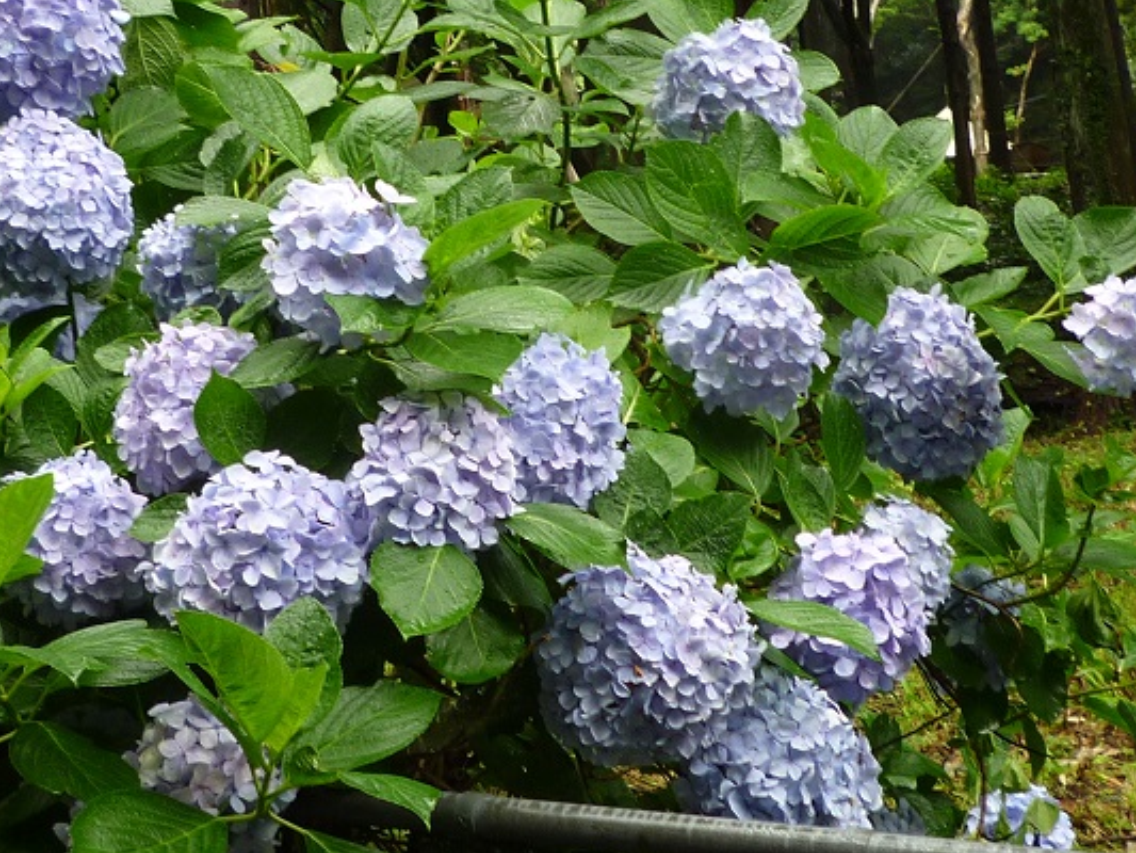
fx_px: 1969
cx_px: 520
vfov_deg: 24.4
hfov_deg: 32.2
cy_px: 358
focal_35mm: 60
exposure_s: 1/50
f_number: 2.8
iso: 80
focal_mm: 4.5
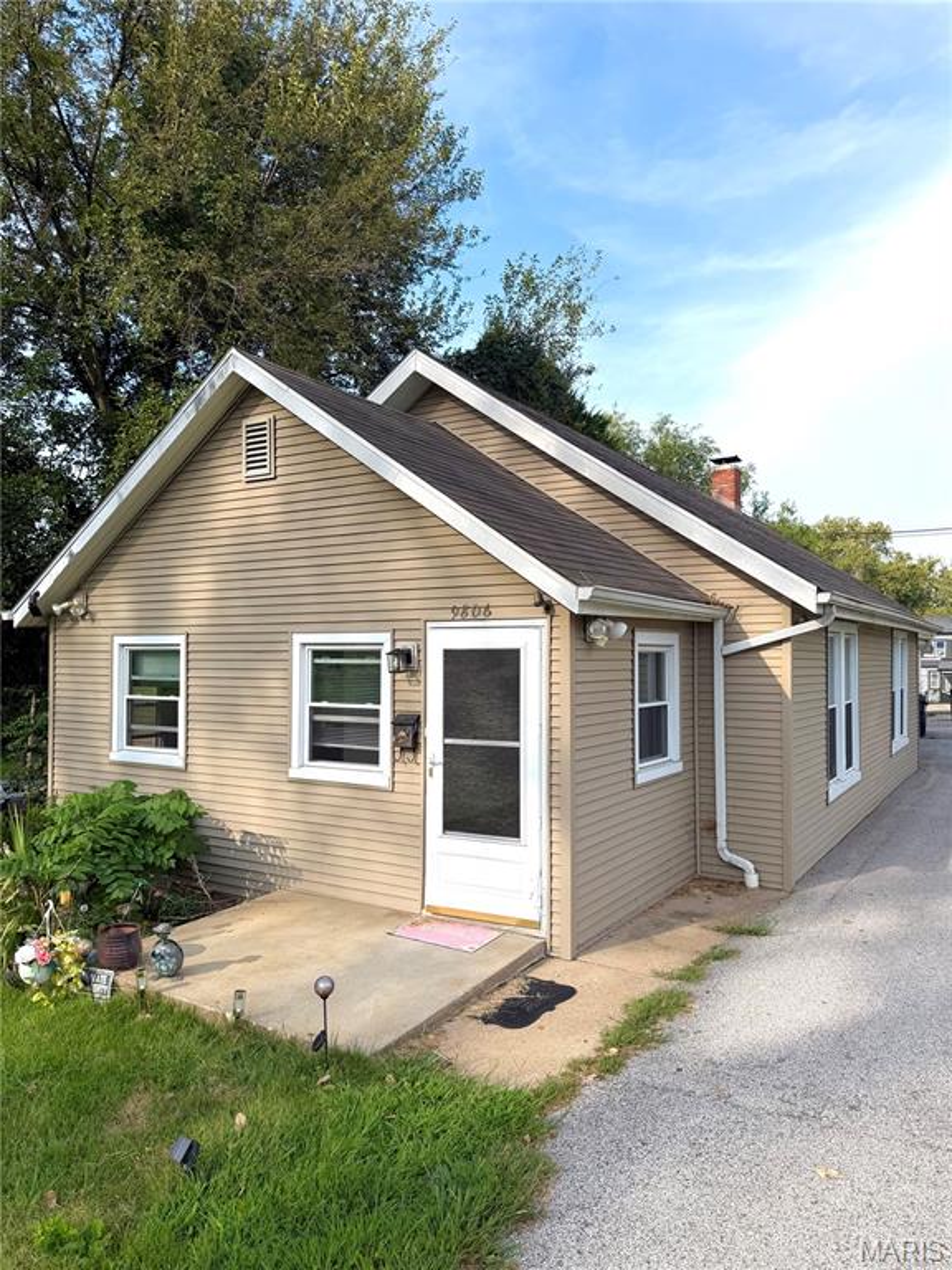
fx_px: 880
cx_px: 476
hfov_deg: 56.8
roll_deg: -0.4
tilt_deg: +1.2
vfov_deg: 71.6
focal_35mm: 24
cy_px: 635
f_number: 1.78
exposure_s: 1/3145
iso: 80
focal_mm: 6.76
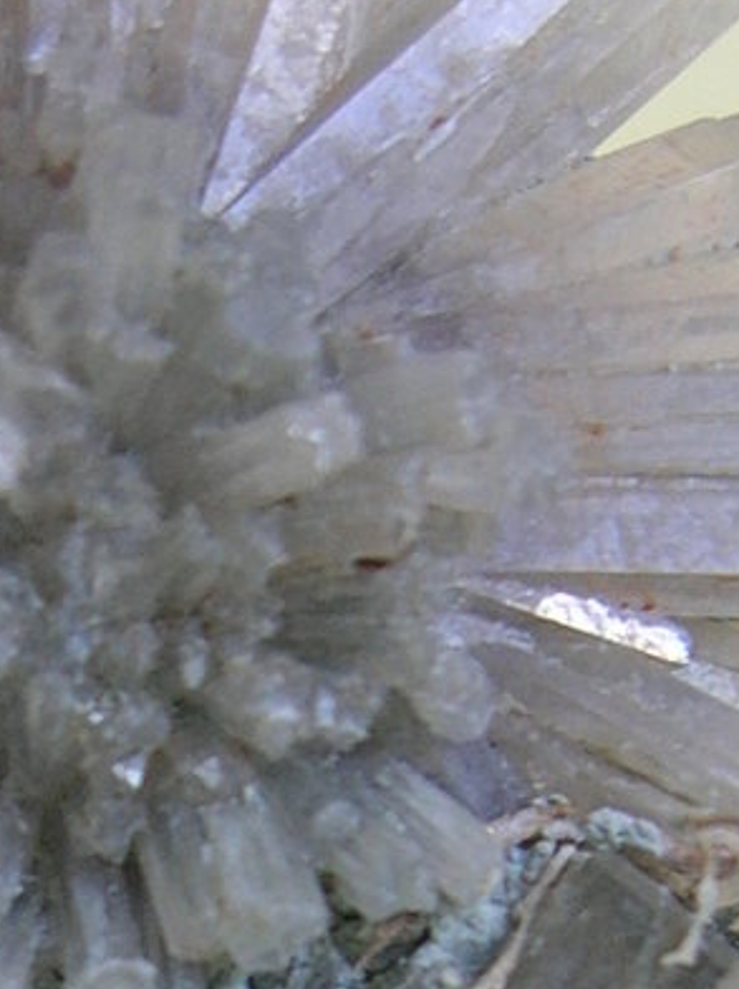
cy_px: 1380
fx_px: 4193
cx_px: 79
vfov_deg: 12.9
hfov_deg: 10.0
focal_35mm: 147
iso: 50
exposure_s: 1/13
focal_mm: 6
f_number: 2.7
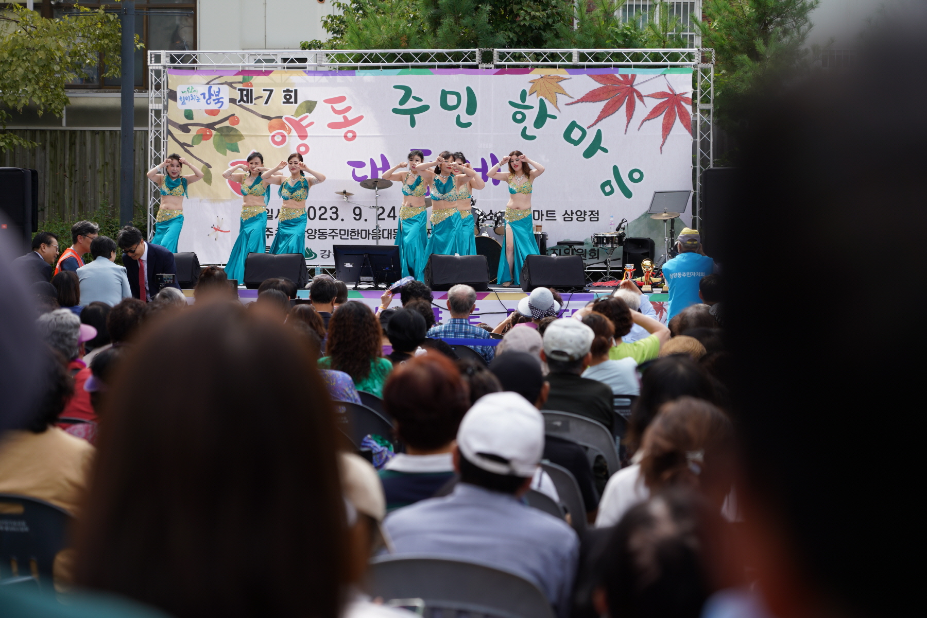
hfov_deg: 20.0
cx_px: 464
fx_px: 2626
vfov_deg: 13.4
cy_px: 309
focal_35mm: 102
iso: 100
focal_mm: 102
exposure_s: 1/200
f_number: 5
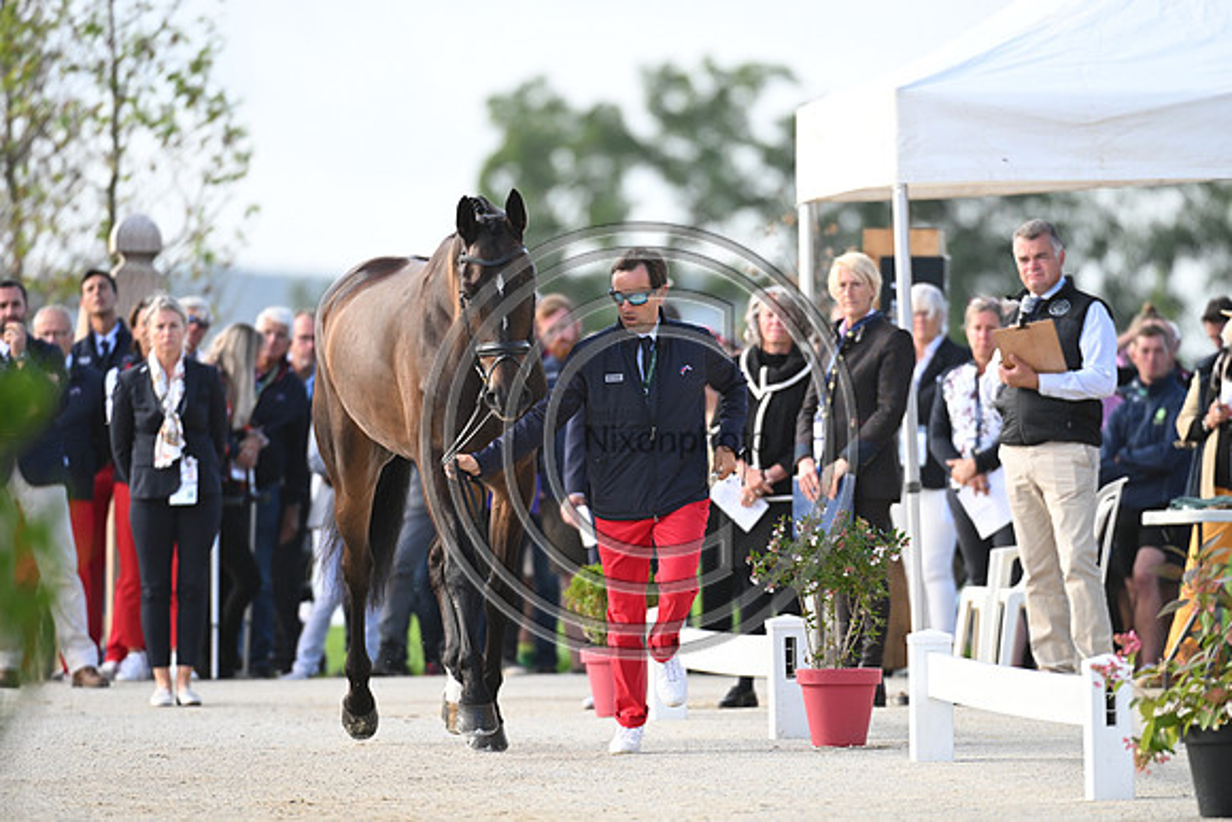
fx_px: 13691
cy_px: 411
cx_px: 616
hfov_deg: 5.2
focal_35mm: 400
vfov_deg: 3.4
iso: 1400
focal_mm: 400
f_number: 5
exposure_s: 1/1600
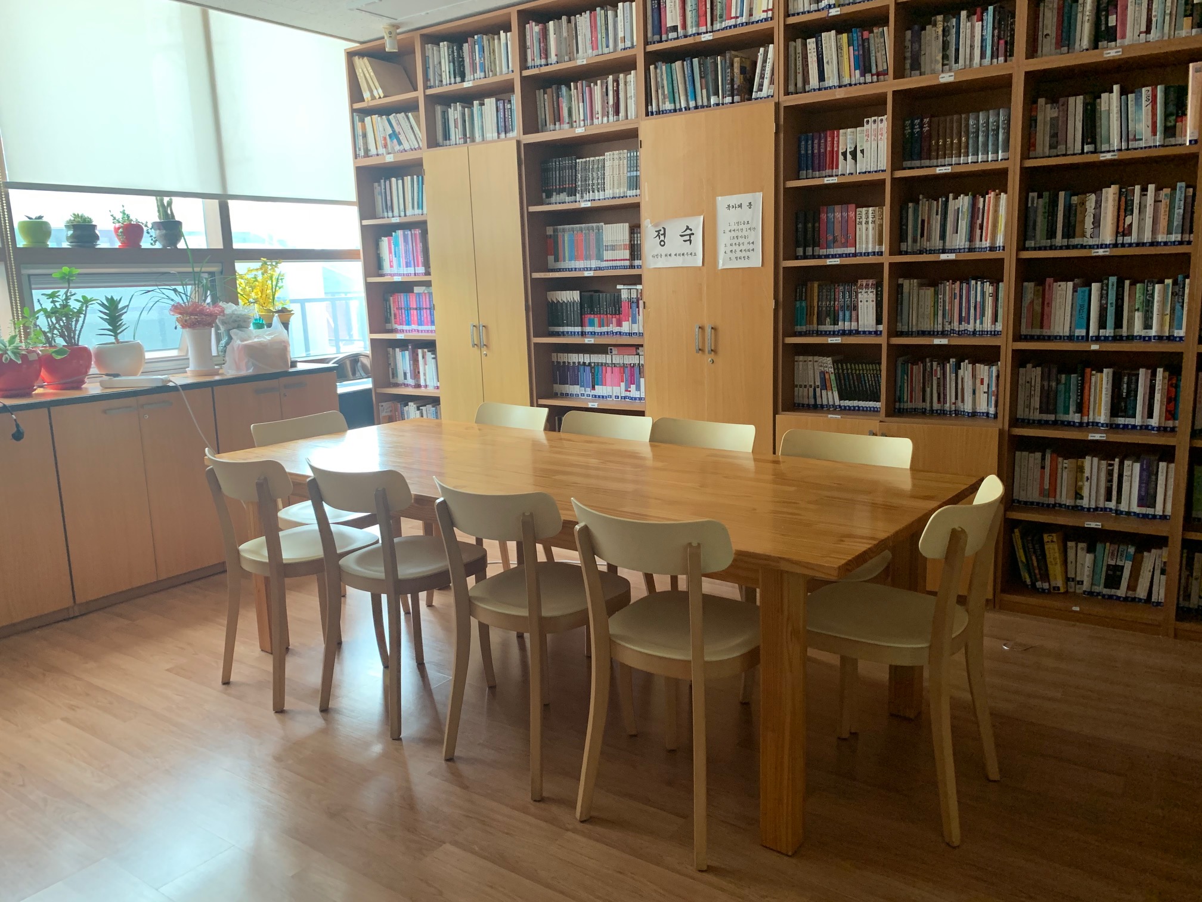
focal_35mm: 26
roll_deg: +2.6
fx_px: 903
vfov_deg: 53.1
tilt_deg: -14.1
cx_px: 601
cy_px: 451
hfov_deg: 67.3
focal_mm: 4.25
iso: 200
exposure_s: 1/60
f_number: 1.8
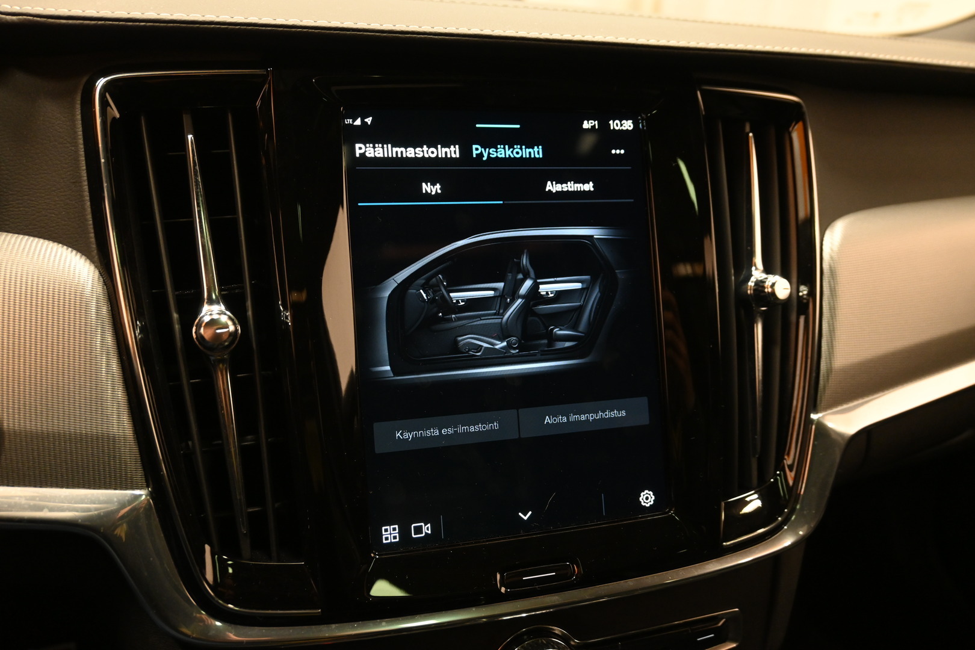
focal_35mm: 30
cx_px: 488
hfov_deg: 61.9
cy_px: 325
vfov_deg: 43.6
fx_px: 812
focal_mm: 20
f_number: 3.8
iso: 1400
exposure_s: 1/30
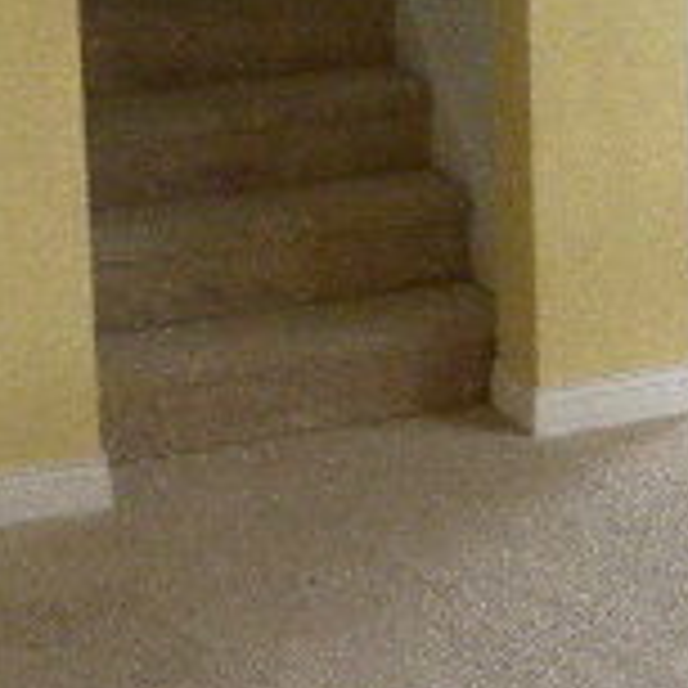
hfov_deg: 18.1
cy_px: -117
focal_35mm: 96
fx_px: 2159
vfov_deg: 17.3
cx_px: 387
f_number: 2.8
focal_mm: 4.6
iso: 183
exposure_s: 1/63.2
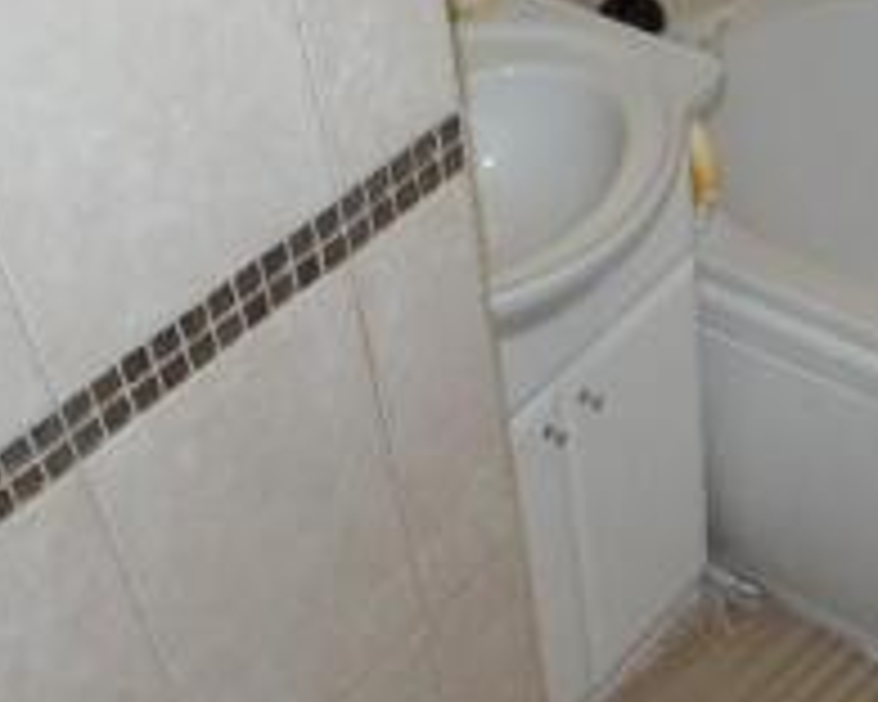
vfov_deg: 21.9
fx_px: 1741
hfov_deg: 28.0
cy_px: 718
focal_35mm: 67
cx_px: 637
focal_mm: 4.1
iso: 100
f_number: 2.8
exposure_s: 1/30
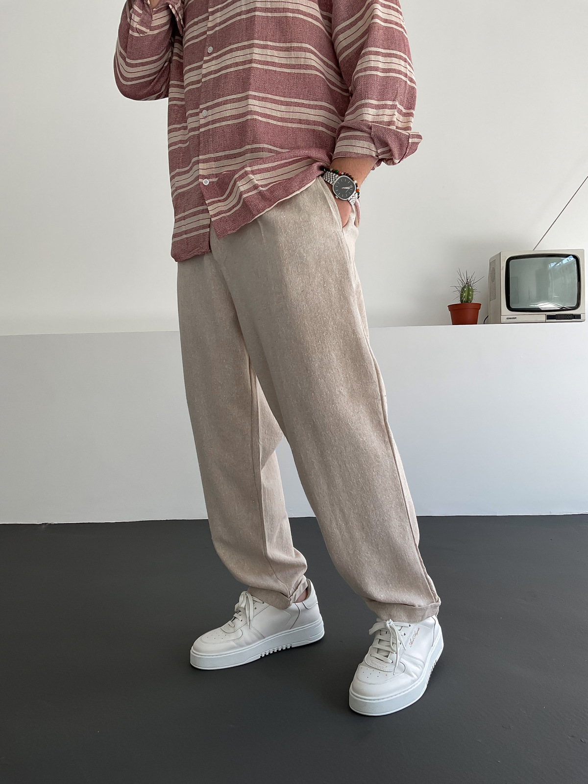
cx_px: 294
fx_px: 657
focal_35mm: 29
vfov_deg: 61.7
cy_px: 392
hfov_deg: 48.2
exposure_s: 1/220
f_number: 1.8
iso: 16
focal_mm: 3
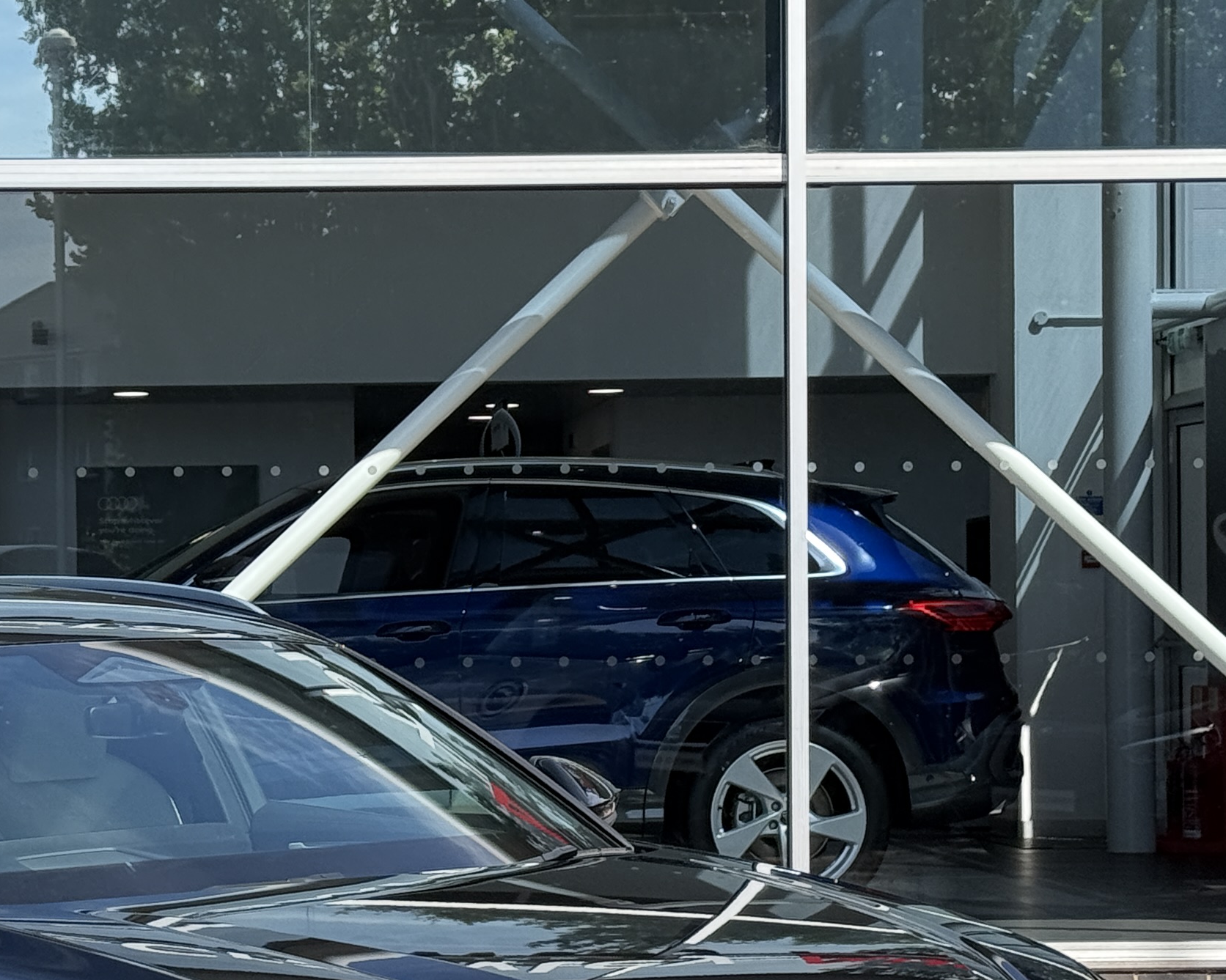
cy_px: 638
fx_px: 4099
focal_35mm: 113
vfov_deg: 13.6
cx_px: 273
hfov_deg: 16.9
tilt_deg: +1.0
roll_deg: +0.4
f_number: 1.78
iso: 64
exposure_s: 1/1795
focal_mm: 6.76
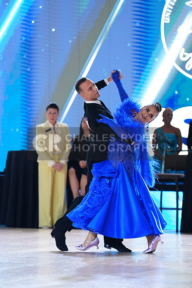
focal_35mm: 200
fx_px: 1599
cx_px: 96
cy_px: 144
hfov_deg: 6.9
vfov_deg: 10.3
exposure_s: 1/500
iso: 1250
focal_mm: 200
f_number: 2.8
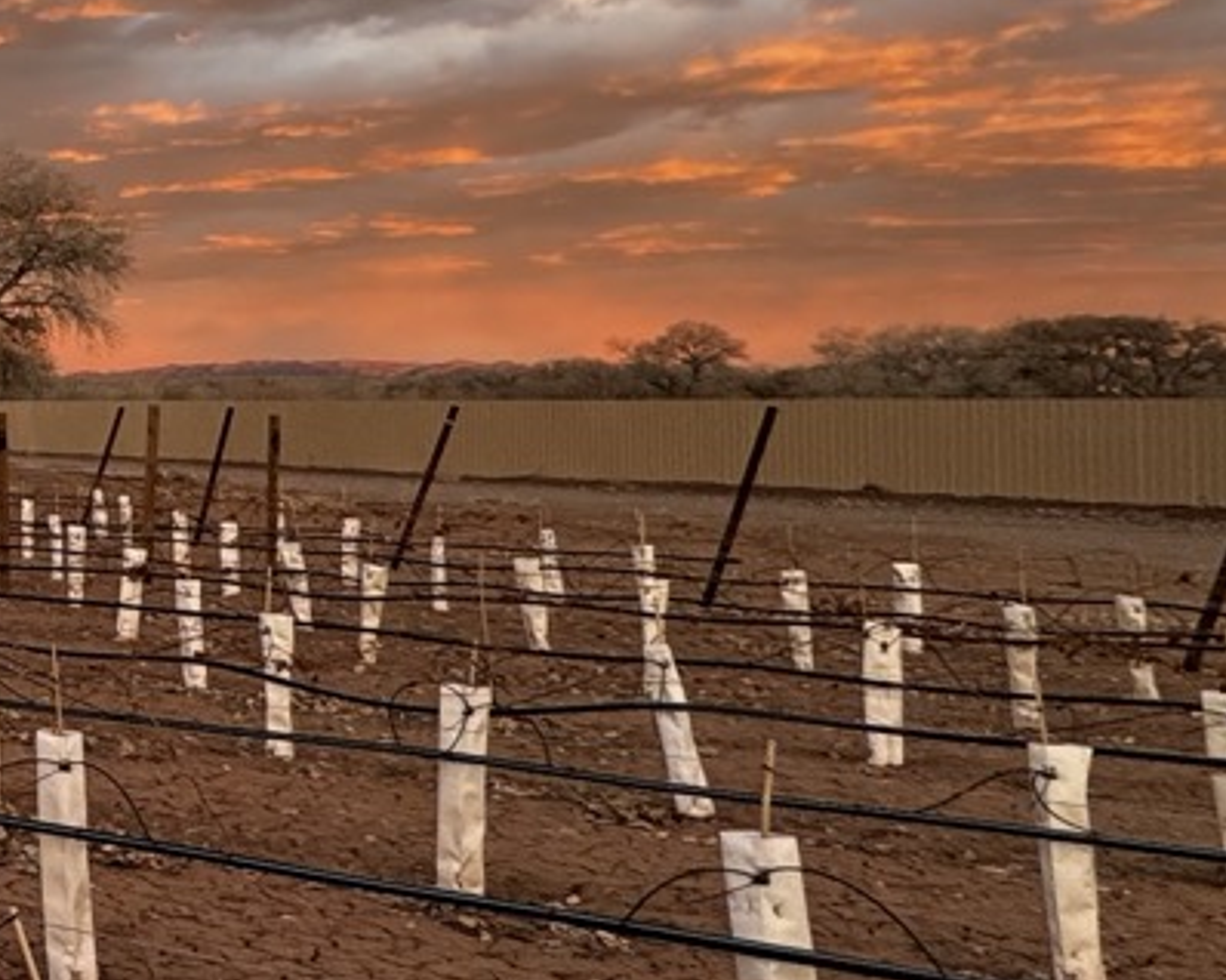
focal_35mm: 55
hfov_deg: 20.7
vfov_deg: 27.4
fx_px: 1995
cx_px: -1084
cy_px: 321
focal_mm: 2.22
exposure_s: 1/99
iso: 40
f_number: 2.2
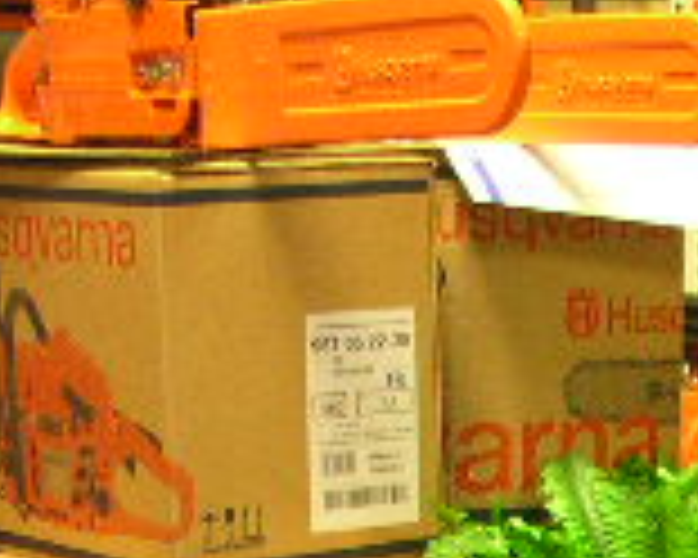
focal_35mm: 149
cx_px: 847
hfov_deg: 12.6
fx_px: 3078
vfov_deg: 9.8
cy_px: 1044
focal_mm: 5.6
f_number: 2.7
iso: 200
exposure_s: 1/3.3
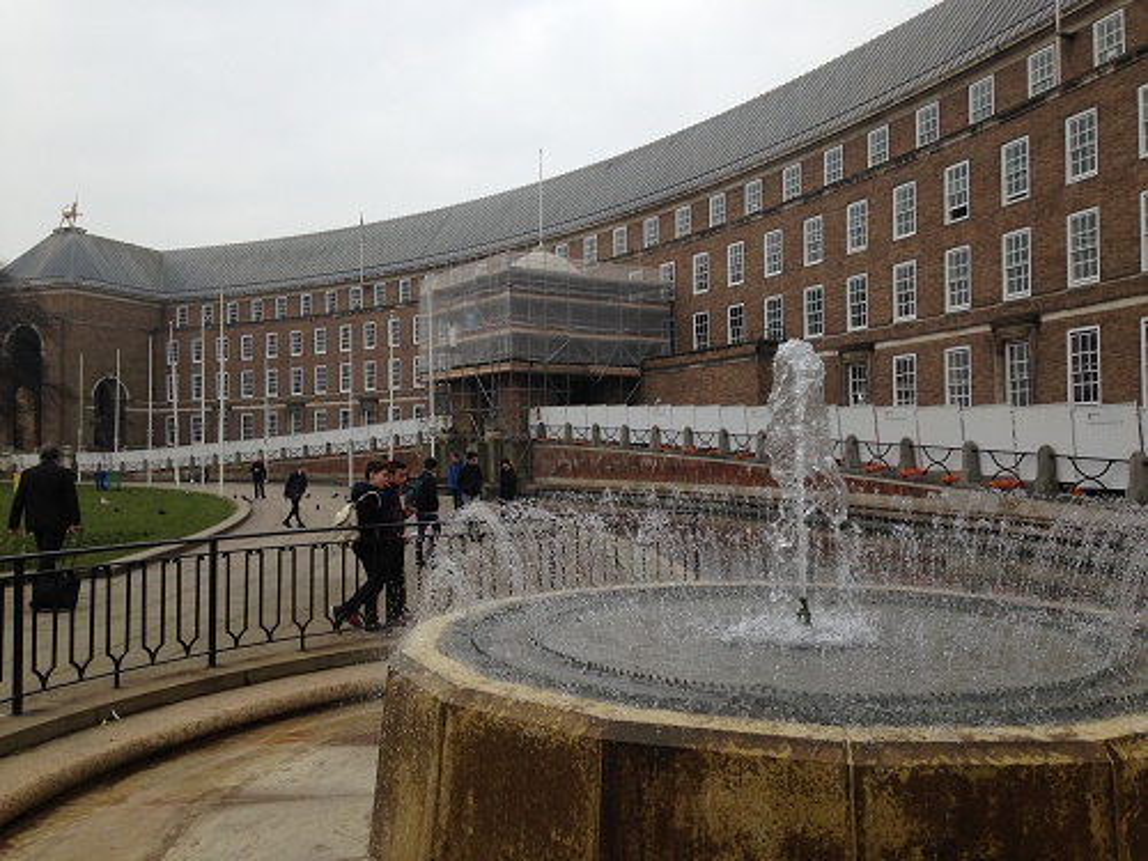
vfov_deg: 42.9
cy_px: 430
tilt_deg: -1.3
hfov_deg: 55.4
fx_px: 1094
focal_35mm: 33
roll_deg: -1.0
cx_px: 574
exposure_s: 1/821
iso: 50
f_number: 2.4
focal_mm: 4.12
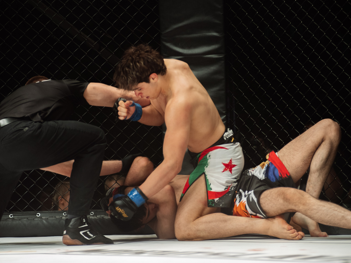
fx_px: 1298
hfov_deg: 15.4
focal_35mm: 128
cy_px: 131
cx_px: 166
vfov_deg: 11.6
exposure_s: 1/640
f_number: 4
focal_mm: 116
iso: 2000
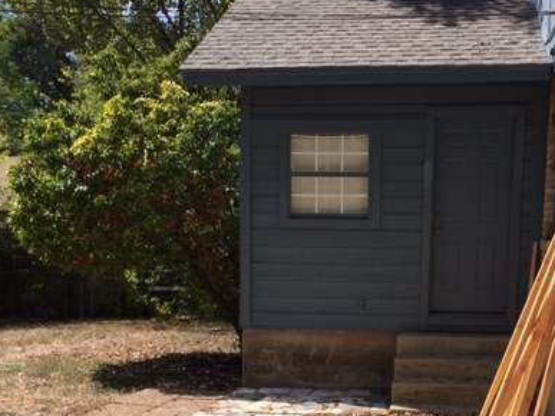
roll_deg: -2.1
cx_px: 348
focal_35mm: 48
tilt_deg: -5.7
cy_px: 306
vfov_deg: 29.8
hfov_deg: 39.4
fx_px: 769
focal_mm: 4.15
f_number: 2.2
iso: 32
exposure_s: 1/1522
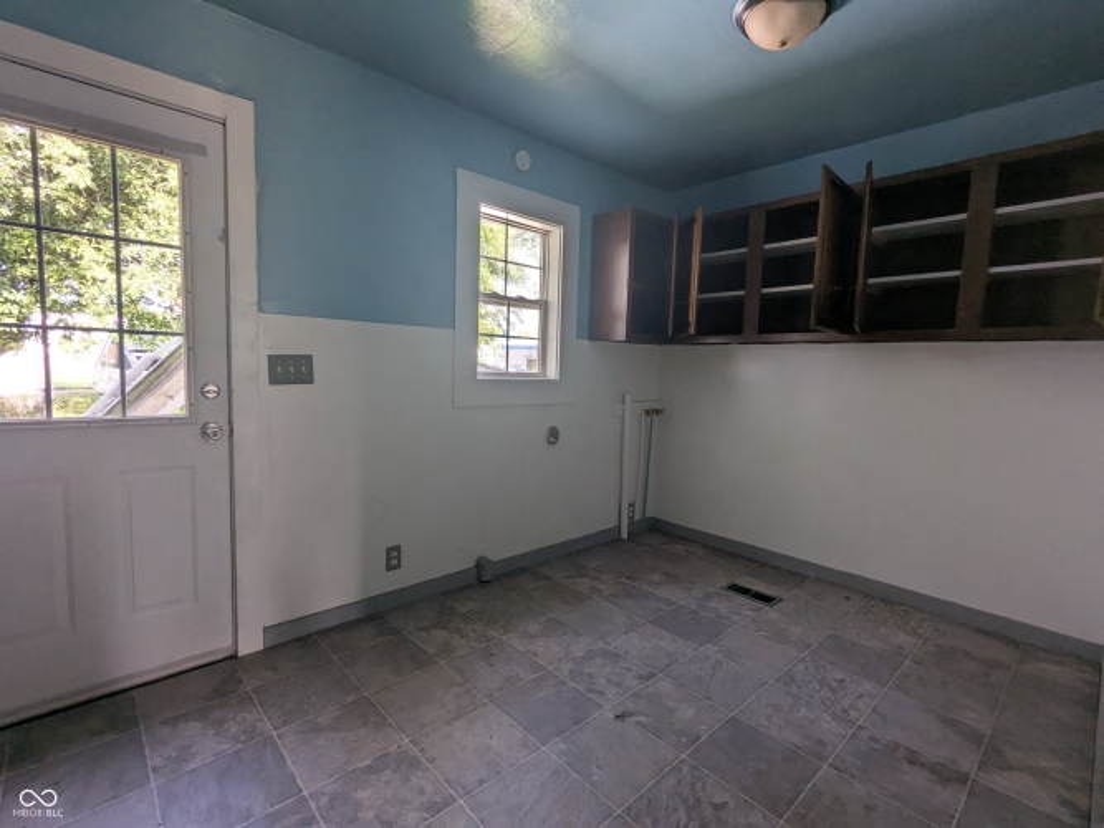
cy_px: 414
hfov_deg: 94.5
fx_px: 510
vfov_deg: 78.1
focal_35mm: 16
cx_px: 552
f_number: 2.2
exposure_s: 1/115
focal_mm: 2.35
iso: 69
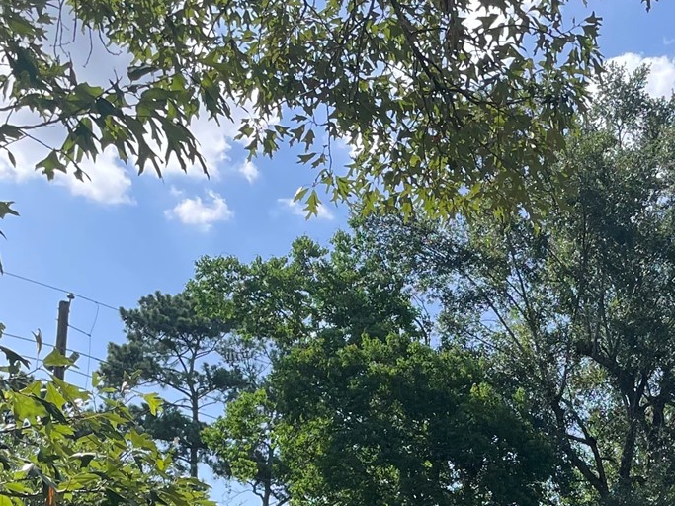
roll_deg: -3.7
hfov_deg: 24.6
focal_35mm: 78
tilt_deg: +4.0
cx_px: 545
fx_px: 1521
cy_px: 706
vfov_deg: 17.4
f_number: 1.6
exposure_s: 1/2132
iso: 32
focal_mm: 4.2
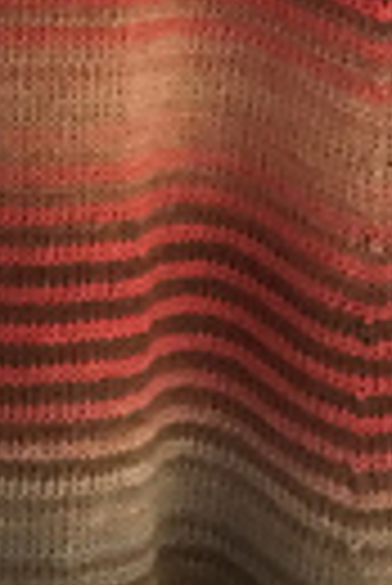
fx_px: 2590
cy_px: -405
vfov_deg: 12.0
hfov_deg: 8.6
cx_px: 122
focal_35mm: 159
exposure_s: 1/25
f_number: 2.4
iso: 200
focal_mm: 3.3
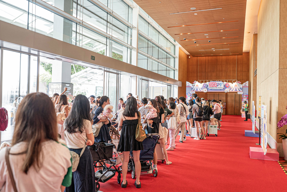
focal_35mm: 30
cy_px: 96
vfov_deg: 43.6
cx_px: 144
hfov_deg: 61.9
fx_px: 239
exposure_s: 1/200
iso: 320
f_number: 1.8
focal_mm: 20
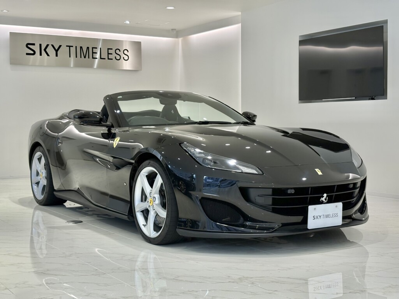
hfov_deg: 36.8
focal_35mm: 52
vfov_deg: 28.0
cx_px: 200
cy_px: 150
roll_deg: +0.9
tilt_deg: -3.4
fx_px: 599
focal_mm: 5.96
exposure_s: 1/242
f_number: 1.6
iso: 64
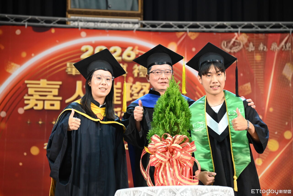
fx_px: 773
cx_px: 146
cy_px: 98
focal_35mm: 95
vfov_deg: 14.4
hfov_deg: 21.5
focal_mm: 95
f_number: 4
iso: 3200
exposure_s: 1/250
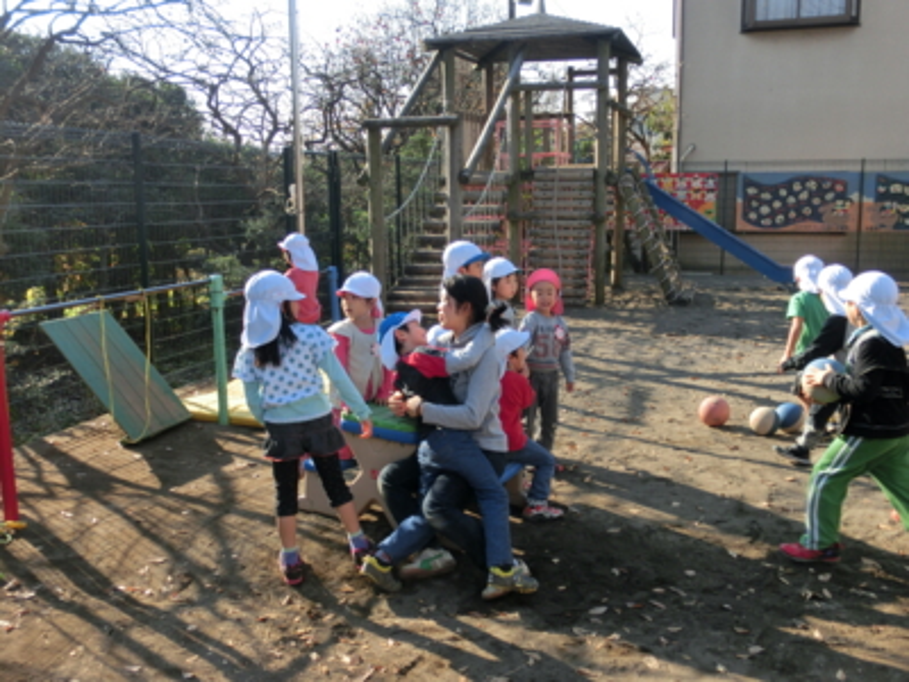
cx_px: 454
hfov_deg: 55.4
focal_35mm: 33
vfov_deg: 42.9
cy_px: 341
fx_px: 867
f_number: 3.7
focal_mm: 5.93
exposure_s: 1/320
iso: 80
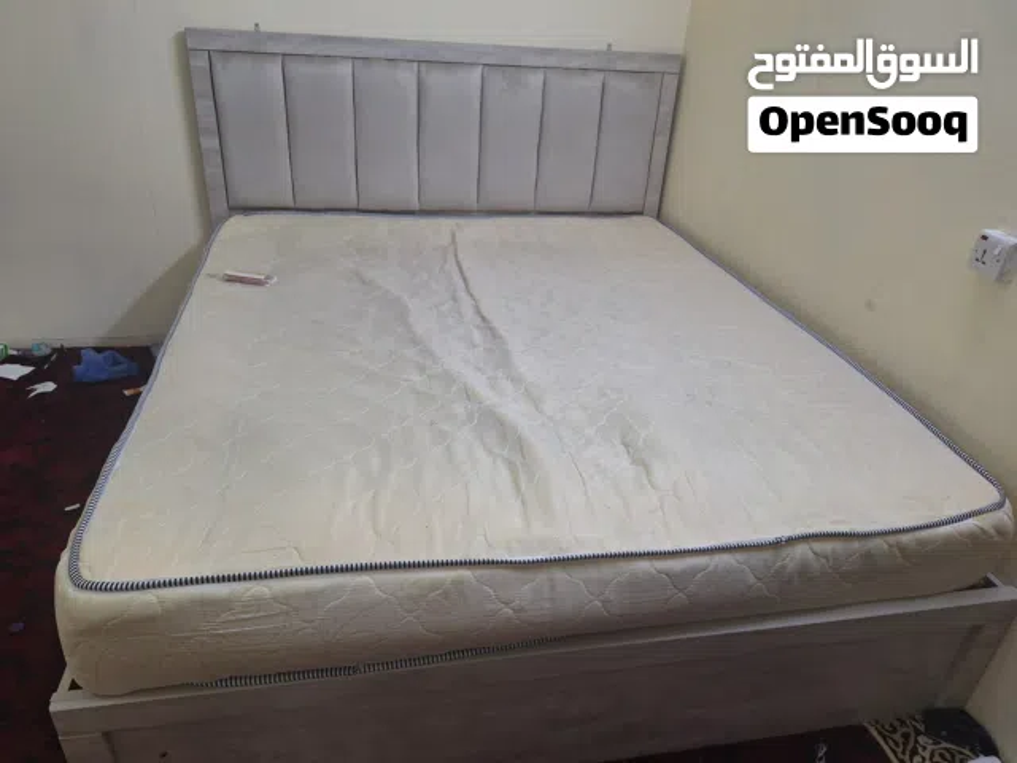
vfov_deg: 58.9
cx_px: 508
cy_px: 382
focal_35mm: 23
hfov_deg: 73.9
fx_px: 676
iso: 100
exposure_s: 1/40
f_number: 1.8
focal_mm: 5.54
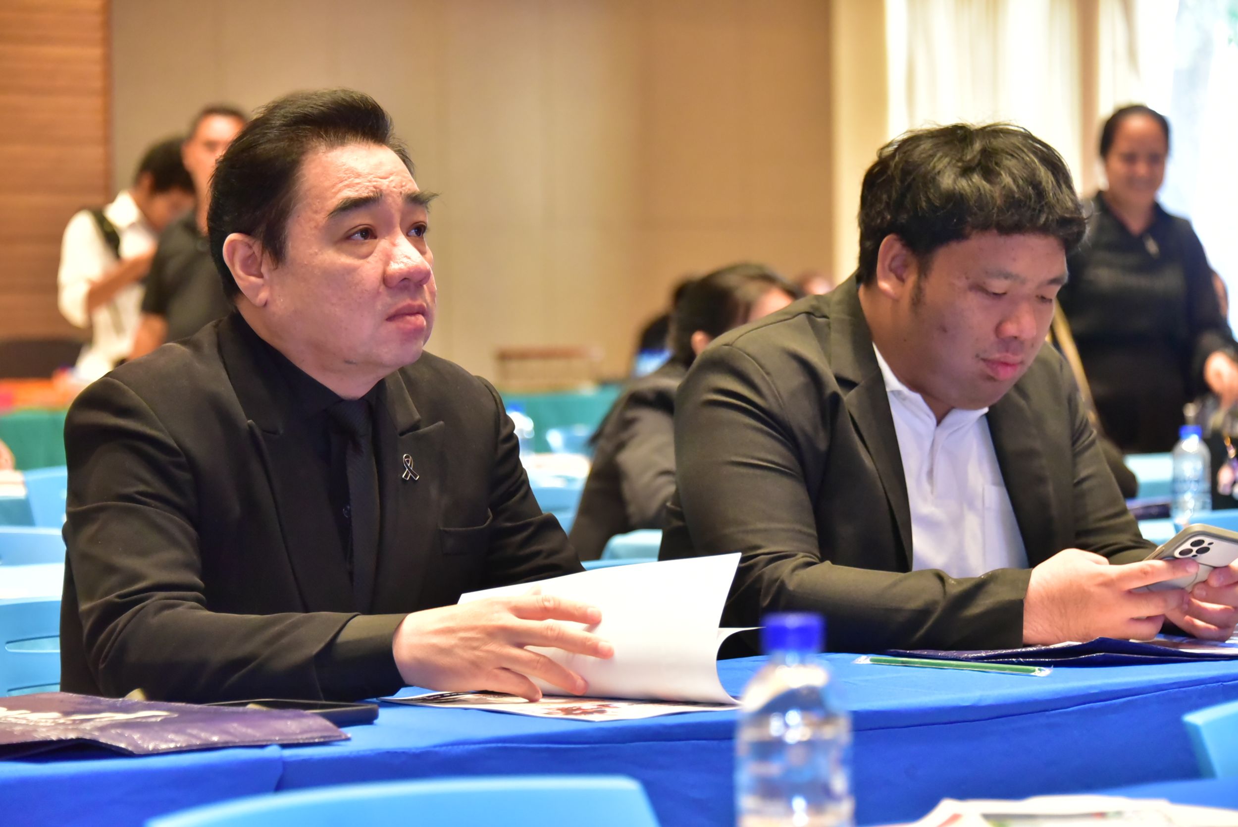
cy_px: 414
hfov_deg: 16.8
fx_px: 4197
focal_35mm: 122
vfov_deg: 11.2
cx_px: 619
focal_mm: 122
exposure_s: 1/100
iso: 8000
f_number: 5.6
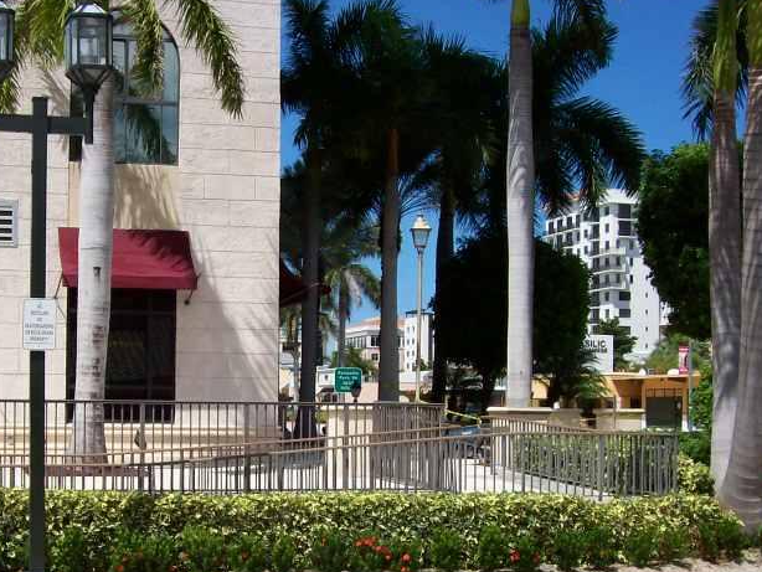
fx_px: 1321
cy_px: 387
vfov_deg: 24.3
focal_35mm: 60
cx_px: 222
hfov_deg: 31.8
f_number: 4.8
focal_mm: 6
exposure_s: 1/1008
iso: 80
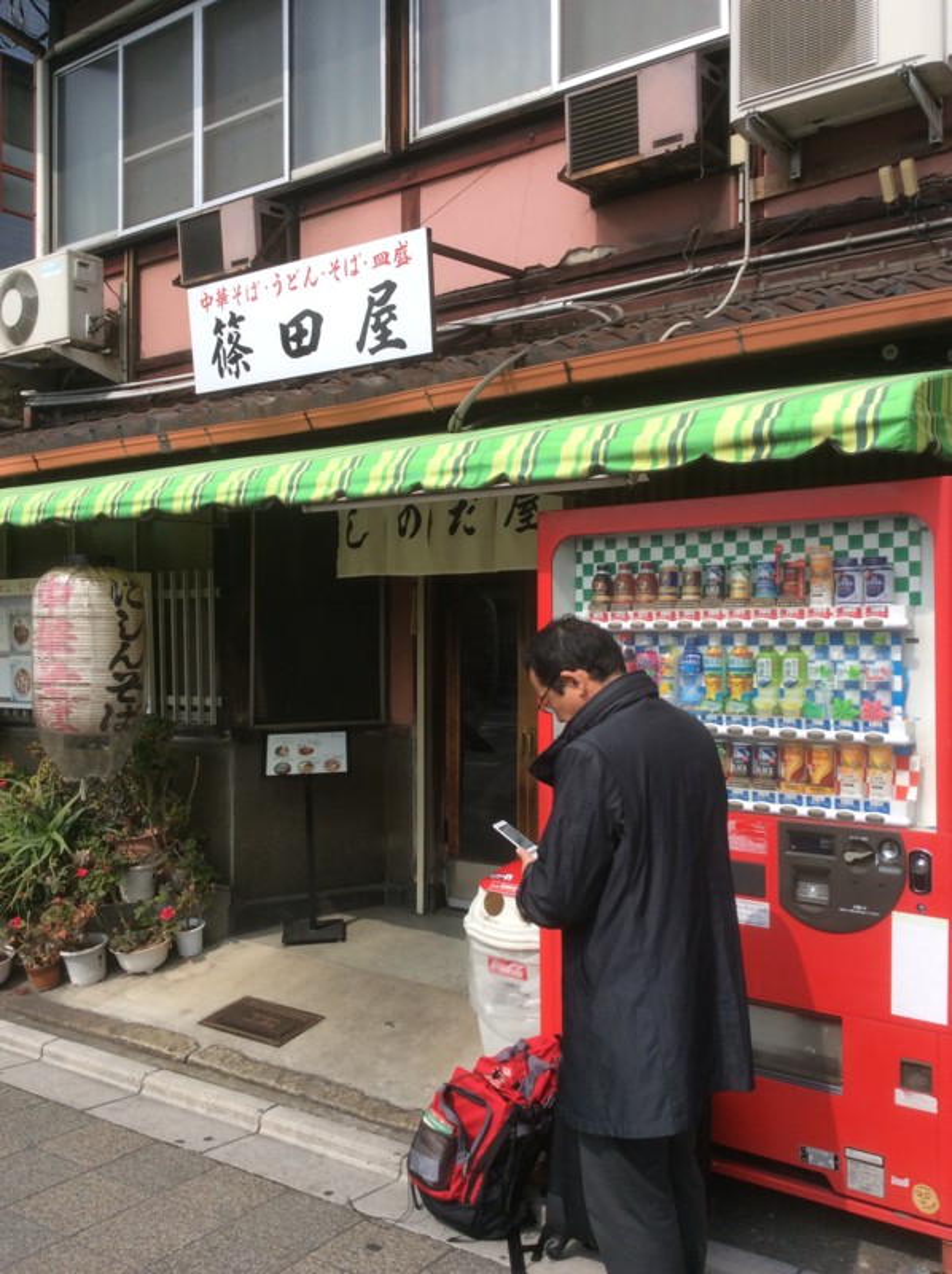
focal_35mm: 32
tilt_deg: +0.8
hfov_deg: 44.1
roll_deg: +2.4
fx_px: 1176
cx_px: 476
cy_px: 637
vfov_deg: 56.9
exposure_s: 1/1362
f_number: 2.4
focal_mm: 3.3
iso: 32
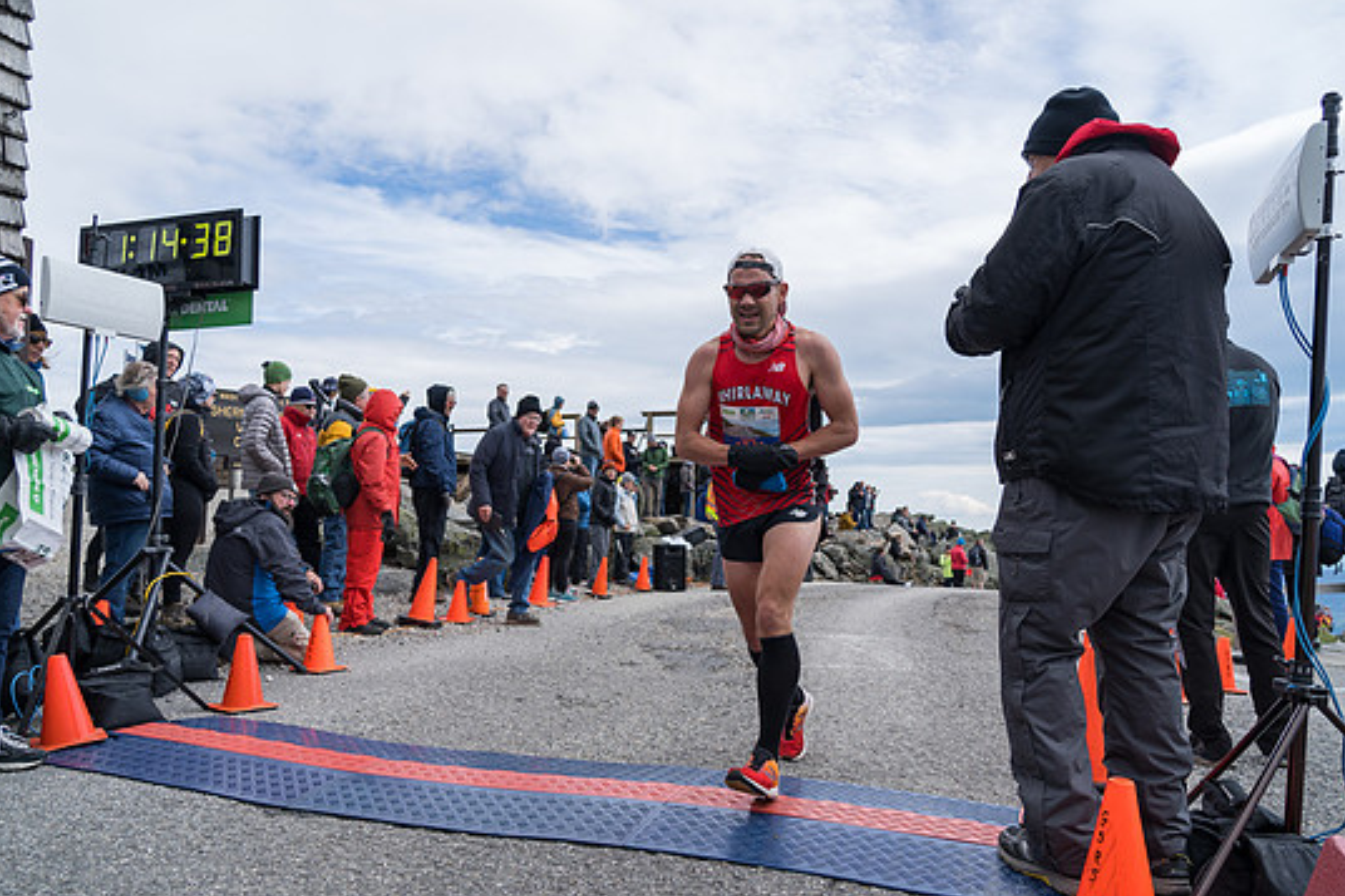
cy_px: 461
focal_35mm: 26
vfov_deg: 49.5
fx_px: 971
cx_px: 672
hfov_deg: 69.4
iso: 125
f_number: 4
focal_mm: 24
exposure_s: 1/1000
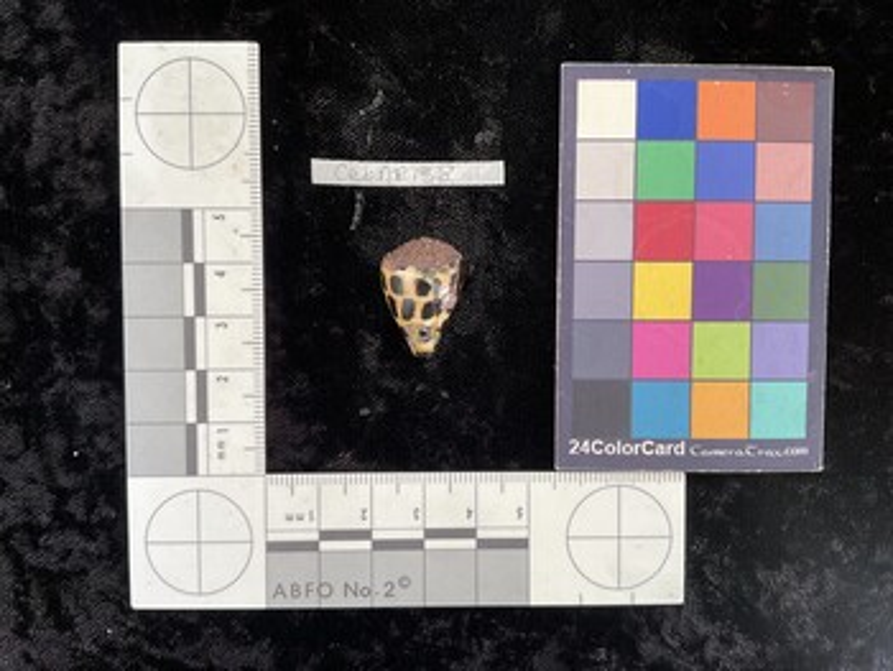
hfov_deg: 61.6
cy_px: 336
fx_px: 749
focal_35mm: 29
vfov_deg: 48.3
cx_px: 446
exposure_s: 1/60
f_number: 1.8
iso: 40
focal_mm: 3
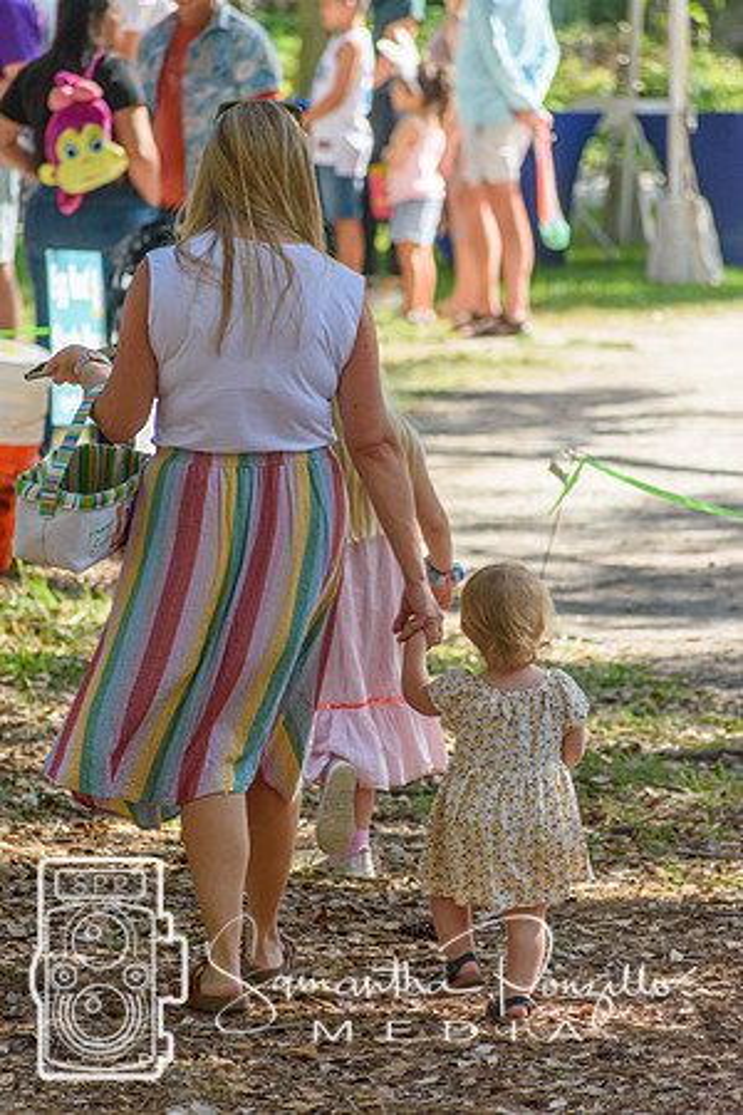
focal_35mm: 315
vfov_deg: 6.5
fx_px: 9751
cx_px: 372
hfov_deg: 4.4
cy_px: 558
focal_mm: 210
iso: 500
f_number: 5.3
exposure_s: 1/1000
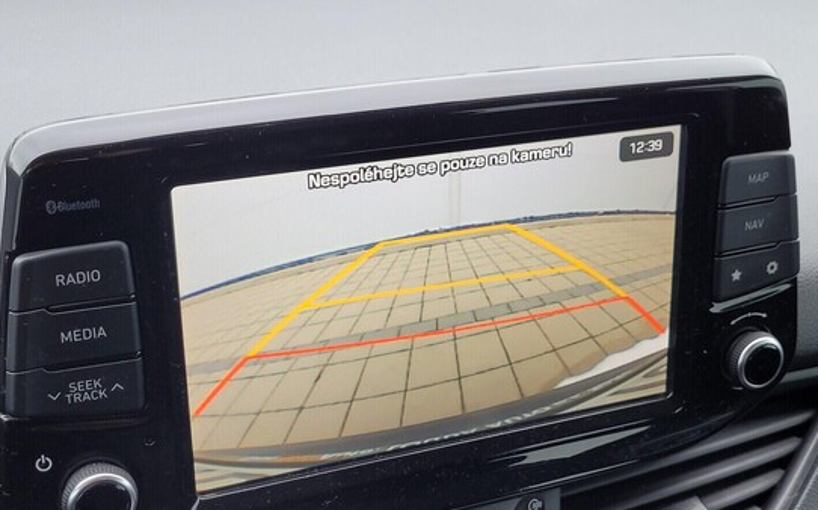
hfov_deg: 66.5
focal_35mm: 28
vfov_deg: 44.3
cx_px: 411
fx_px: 624
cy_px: 301
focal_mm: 5.4
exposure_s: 1/100
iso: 100
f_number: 1.8
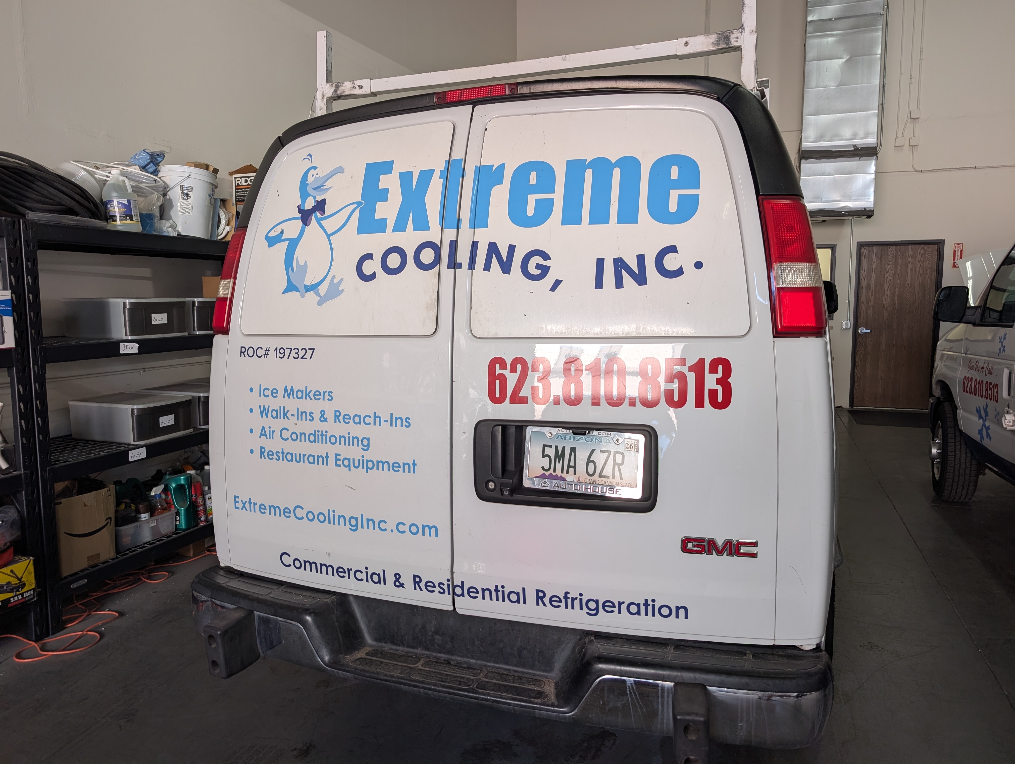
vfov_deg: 56.9
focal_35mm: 24
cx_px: 508
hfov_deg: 71.5
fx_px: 705
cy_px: 382
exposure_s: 1/40
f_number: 1.68
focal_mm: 6.9
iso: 25
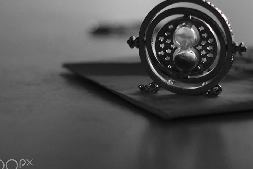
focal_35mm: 127
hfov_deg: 16.1
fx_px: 892
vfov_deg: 10.8
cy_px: 58
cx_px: 180
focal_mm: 50
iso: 800
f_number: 2.5
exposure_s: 1/60
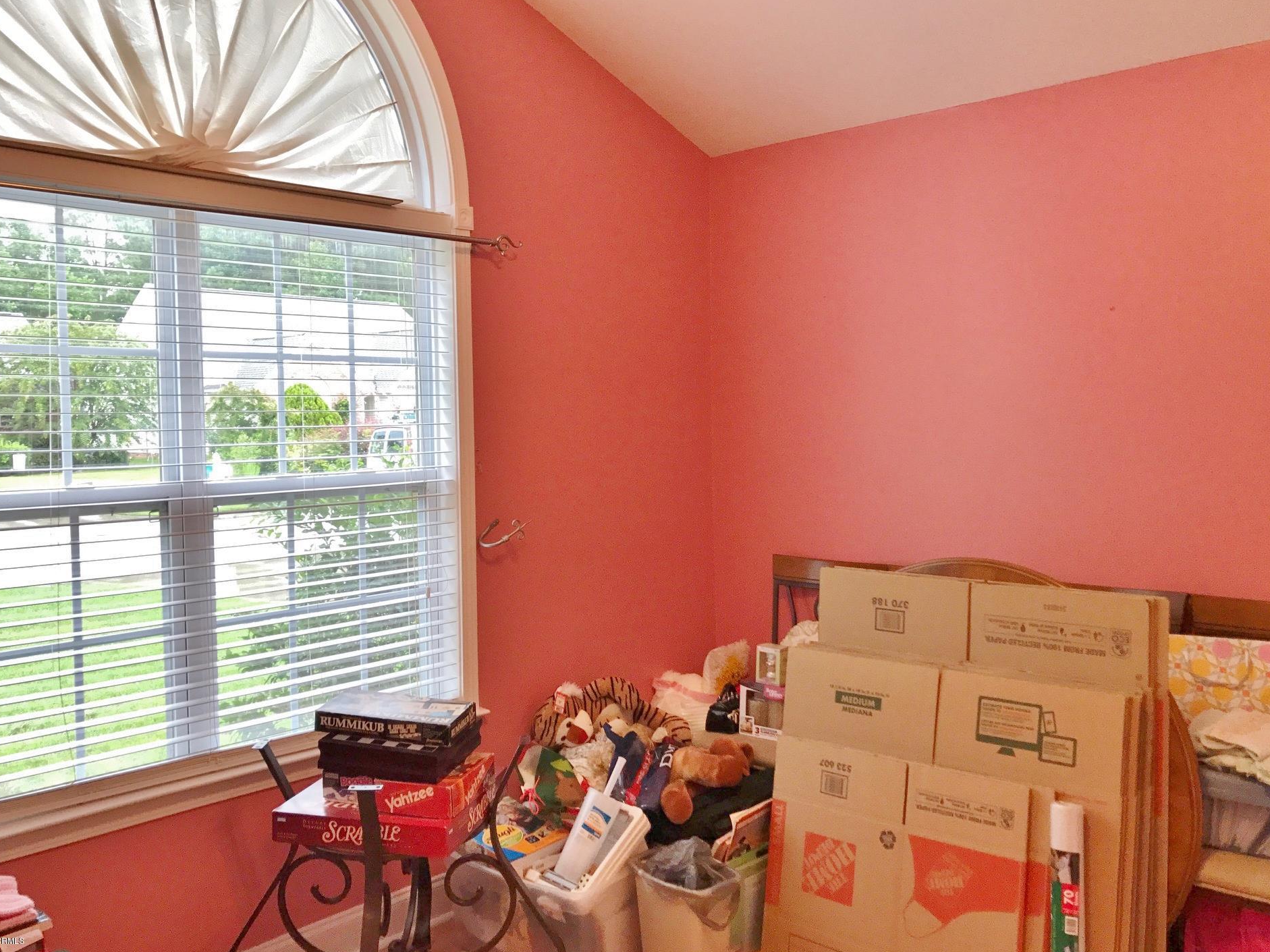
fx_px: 1101
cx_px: 638
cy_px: 464
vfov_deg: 46.8
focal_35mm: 30
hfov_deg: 60.0
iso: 40
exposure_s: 1/120
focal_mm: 3.99
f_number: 1.8
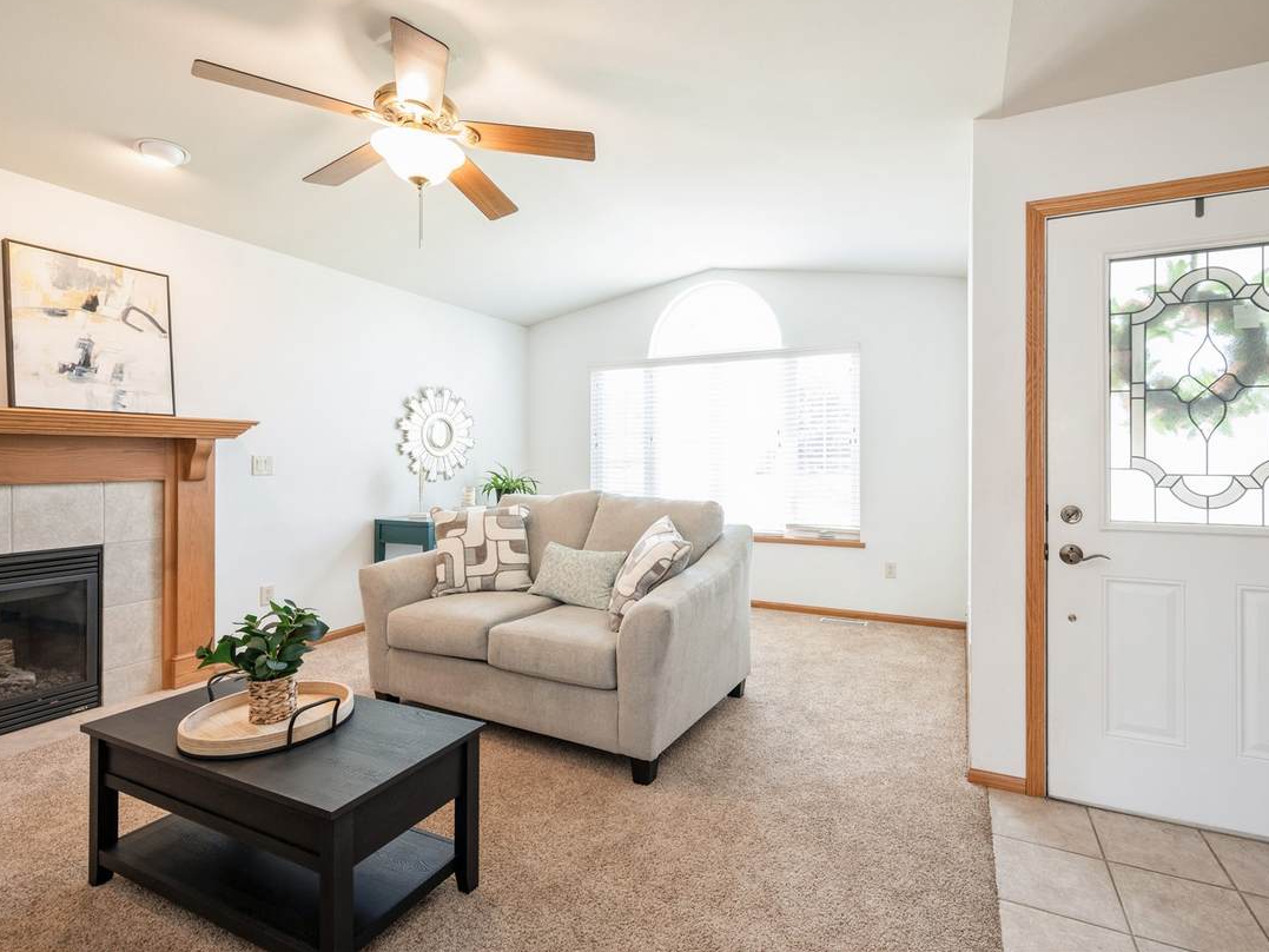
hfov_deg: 94.3
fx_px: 587
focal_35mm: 16
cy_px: 450
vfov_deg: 78.1
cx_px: 690
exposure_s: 1/4
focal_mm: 14
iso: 200
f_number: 8
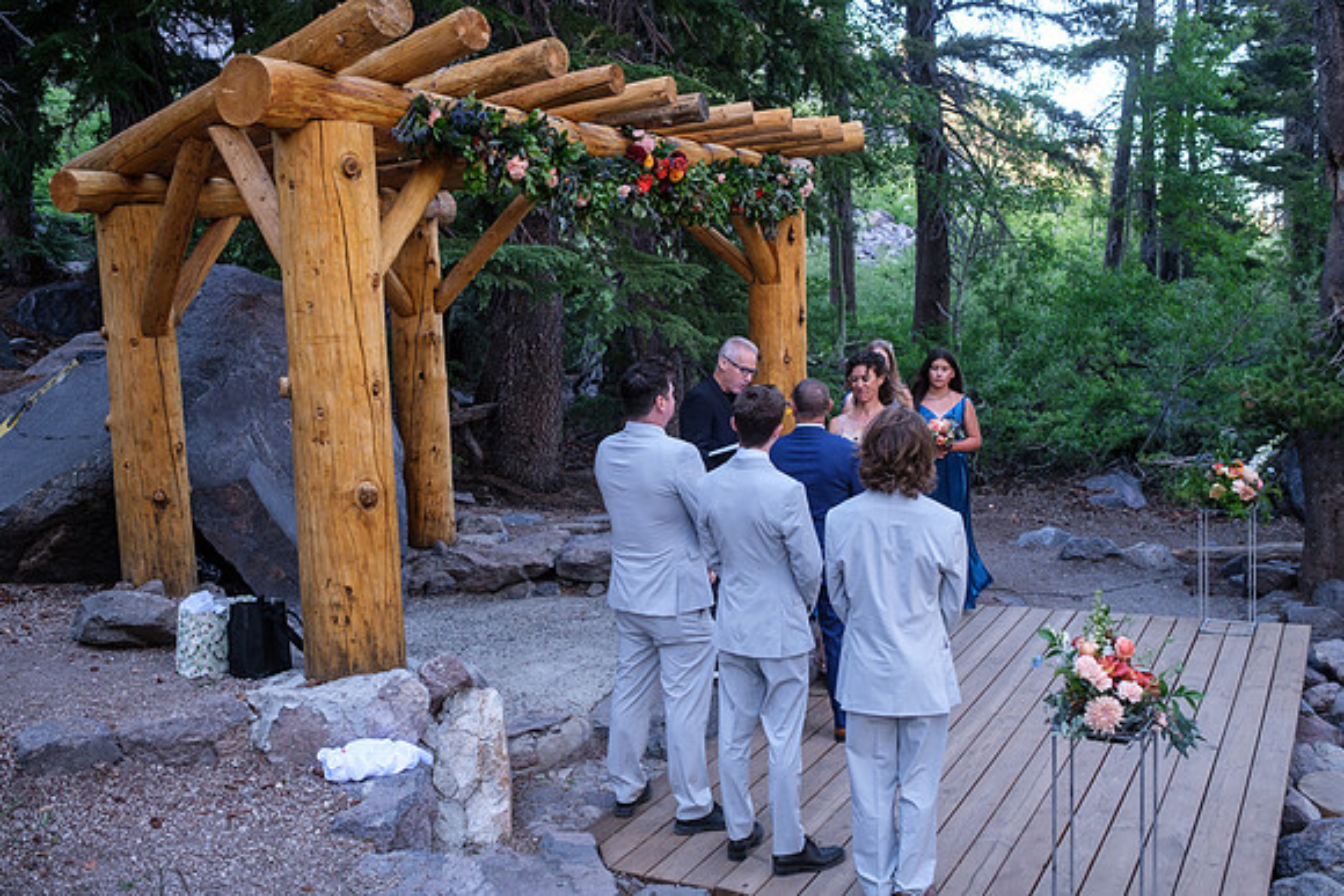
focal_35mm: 35
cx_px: 672
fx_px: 1307
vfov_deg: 37.9
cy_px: 448
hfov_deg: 54.4
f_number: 3.6
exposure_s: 1/100
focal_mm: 23
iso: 160
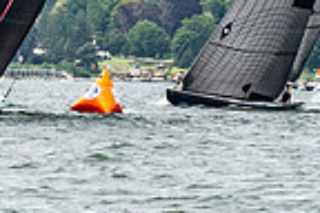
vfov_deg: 2.5
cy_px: -115
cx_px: -78
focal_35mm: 543
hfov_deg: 3.8
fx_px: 4826
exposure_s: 1/1600
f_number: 5.6
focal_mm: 135
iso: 320
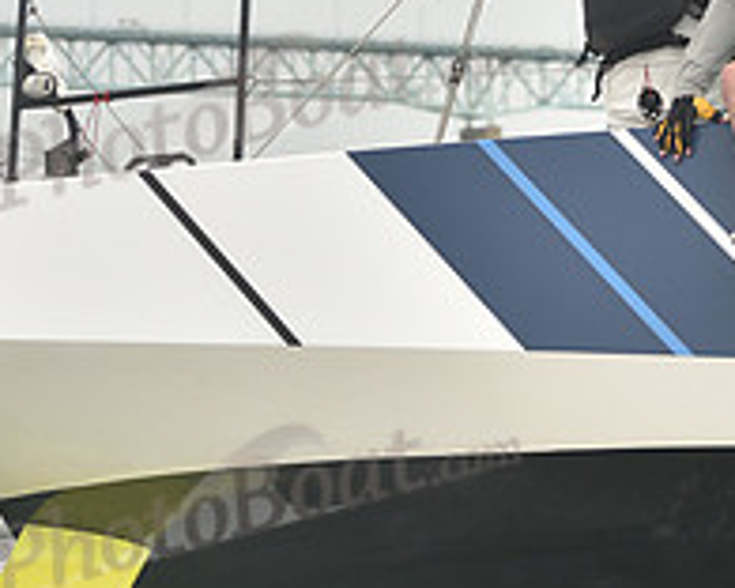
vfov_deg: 7.9
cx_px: 720
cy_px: 254
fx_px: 4242
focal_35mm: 195
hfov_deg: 9.8
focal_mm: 70
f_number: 3.5
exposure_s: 1/500
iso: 250
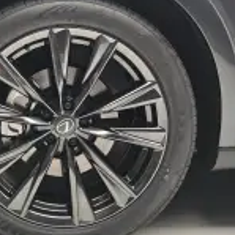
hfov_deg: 32.8
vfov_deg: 34.2
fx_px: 376
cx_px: 21
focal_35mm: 49
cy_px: 68
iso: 200
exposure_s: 1/100
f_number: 1.7
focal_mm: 6.3
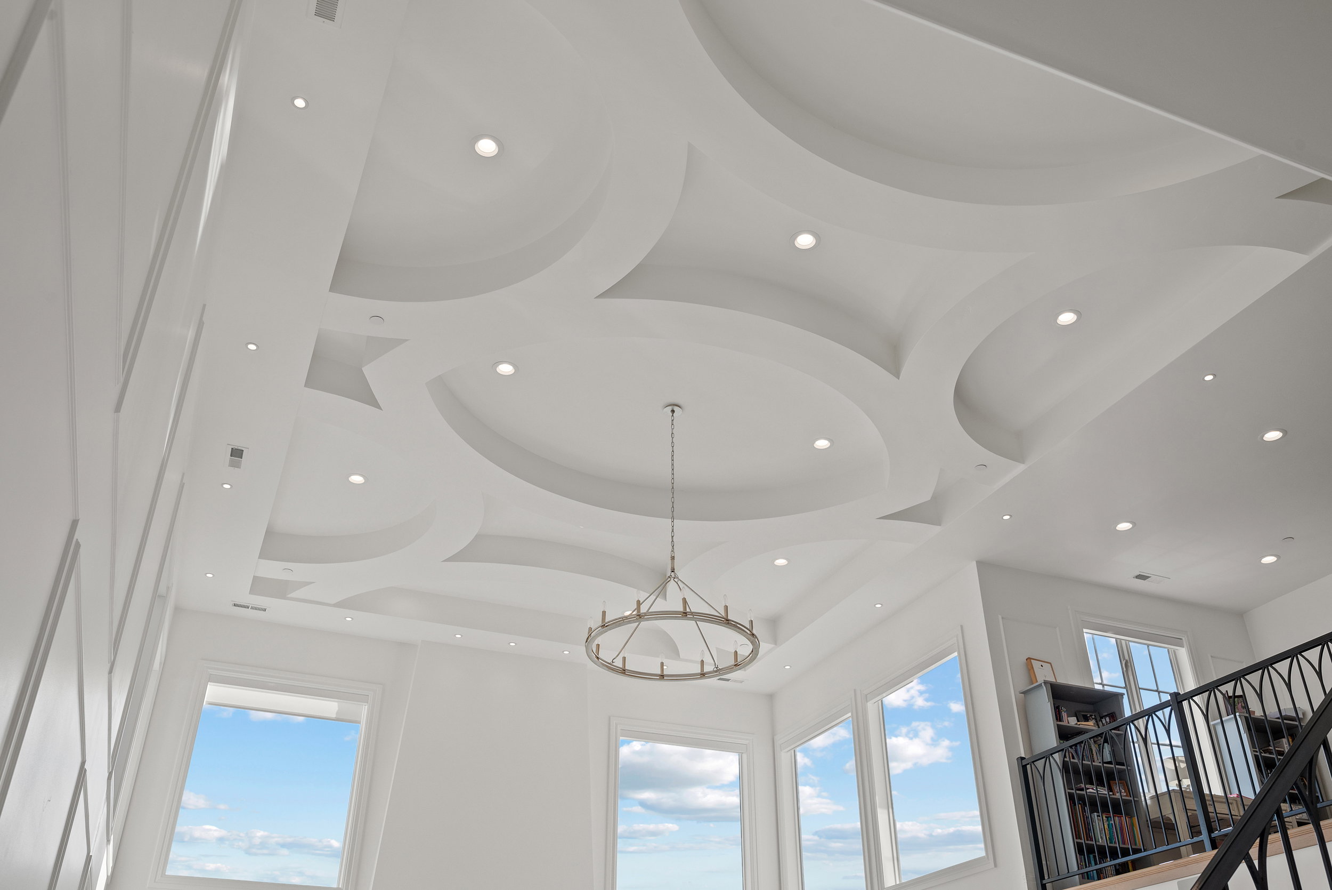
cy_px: 445
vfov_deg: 43.6
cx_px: 666
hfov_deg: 61.9
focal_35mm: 30
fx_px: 1110
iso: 500
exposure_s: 1/60
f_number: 8
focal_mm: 30
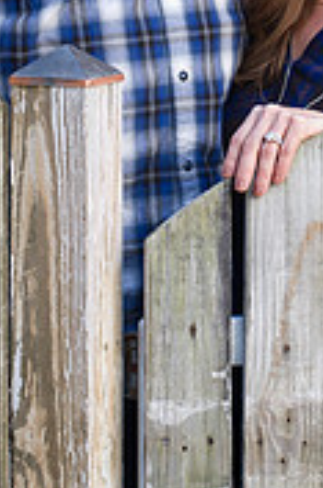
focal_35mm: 280
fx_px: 3790
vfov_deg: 7.4
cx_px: 189
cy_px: 22
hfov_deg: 4.9
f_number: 4.5
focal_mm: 110
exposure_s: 1/100
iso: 400
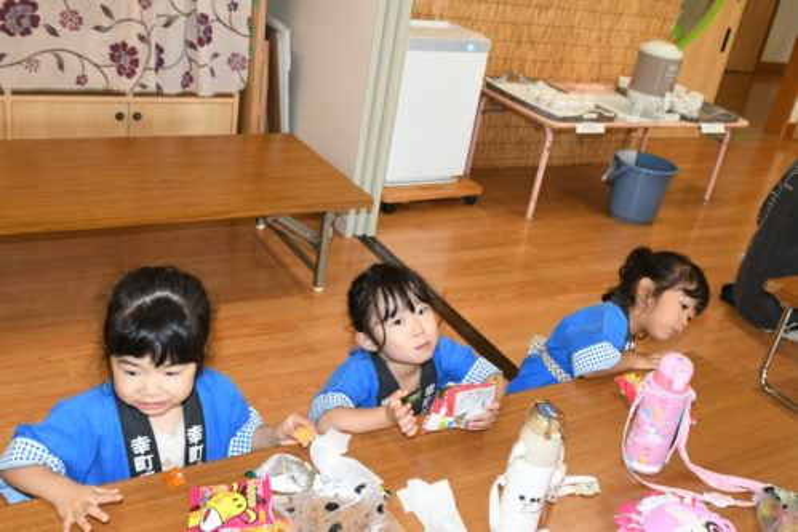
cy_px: 266
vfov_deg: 36.9
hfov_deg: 53.1
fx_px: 798
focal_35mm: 36
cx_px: 399
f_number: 3.5
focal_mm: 18
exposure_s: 1/250
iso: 1000
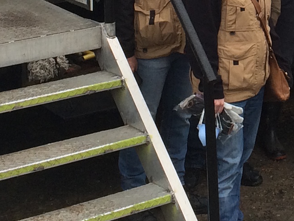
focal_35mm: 145
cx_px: 391
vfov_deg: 10.0
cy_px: -92
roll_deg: -0.8
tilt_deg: -5.7
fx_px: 1232
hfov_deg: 13.1
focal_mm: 4.15
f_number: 2.2
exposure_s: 1/477
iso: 32
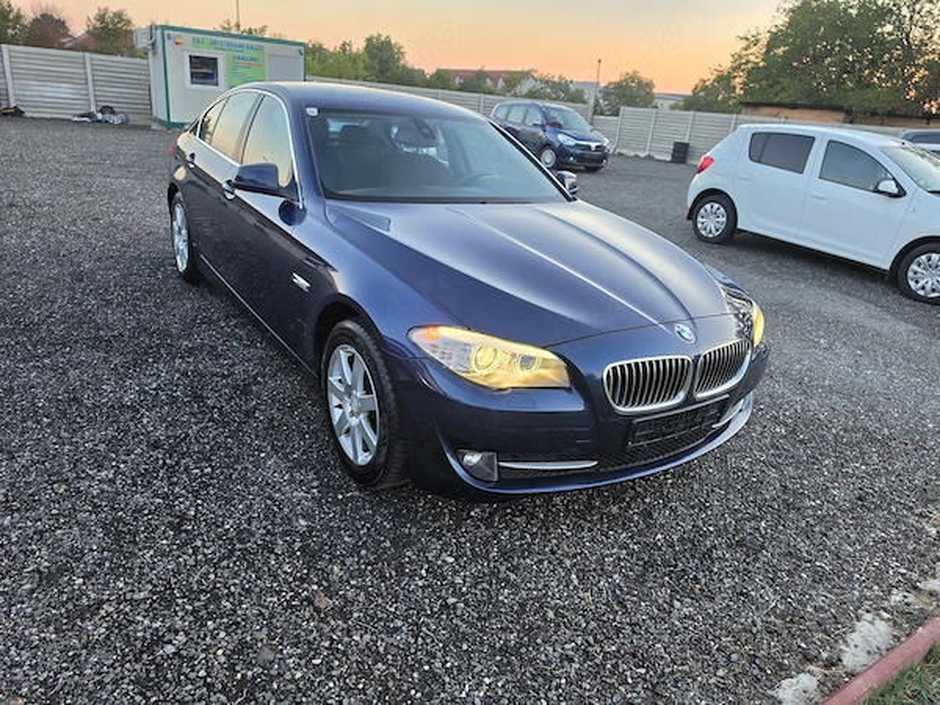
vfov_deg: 58.9
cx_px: 470
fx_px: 625
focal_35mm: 23
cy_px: 352
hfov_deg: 73.9
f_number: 1.4
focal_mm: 6.5
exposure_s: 1/50
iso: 32
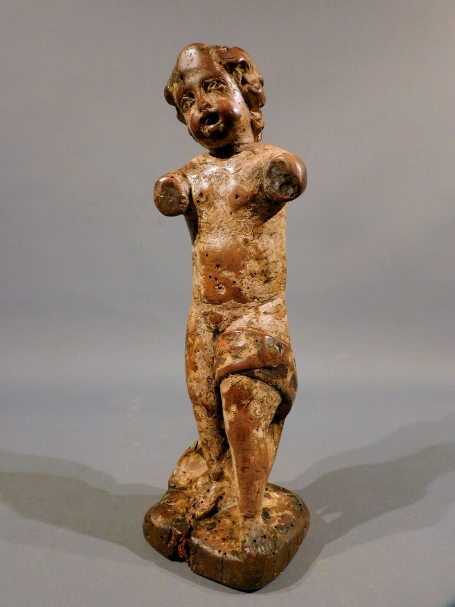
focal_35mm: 24
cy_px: 304
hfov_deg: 56.8
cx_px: 228
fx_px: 421
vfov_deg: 71.6
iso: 250
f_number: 3.3
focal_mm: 4.3
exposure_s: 1/30
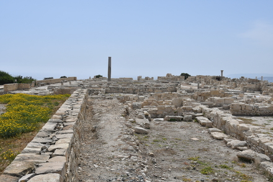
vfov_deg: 31.9
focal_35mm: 42
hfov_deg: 46.4
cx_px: 136
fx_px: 318
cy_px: 91
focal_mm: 28
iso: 250
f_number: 10
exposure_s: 1/1000
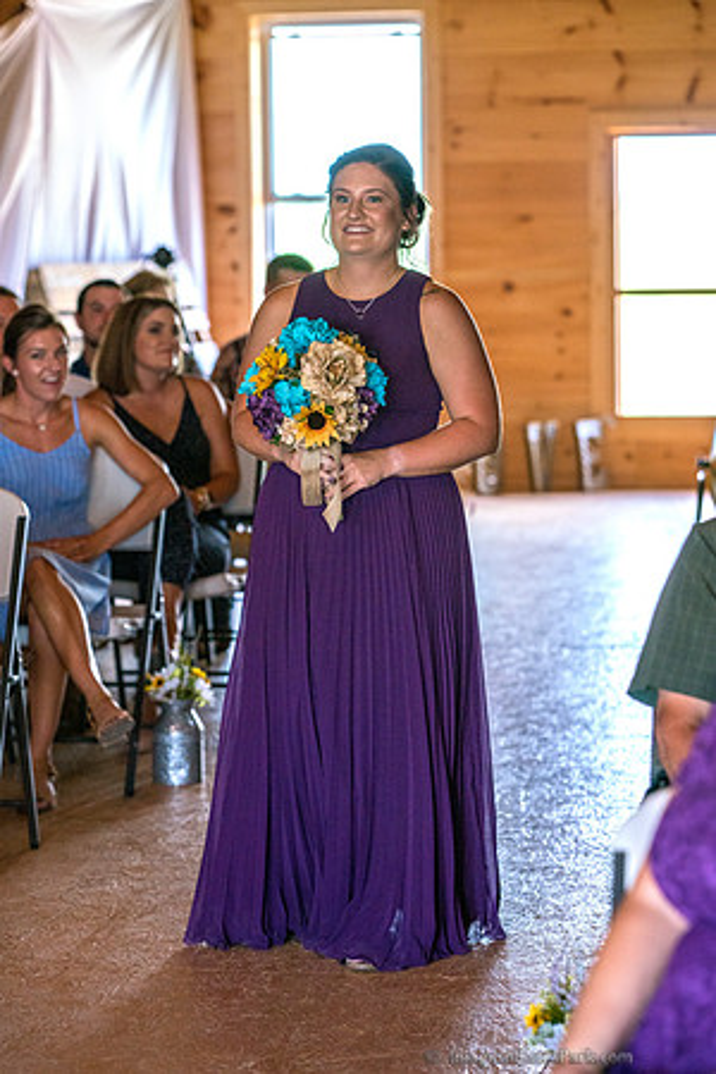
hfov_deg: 13.7
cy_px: 537
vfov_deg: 20.4
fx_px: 2983
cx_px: 358
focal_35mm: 100
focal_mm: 100
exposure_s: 1/400
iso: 2500
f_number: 3.5
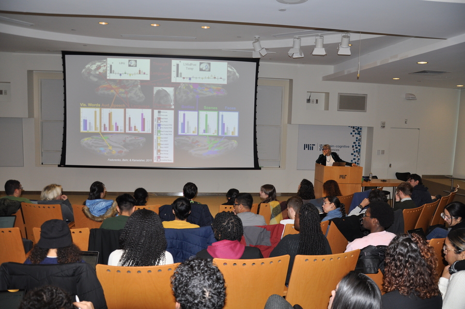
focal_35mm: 27
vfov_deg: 47.8
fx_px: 348
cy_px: 154
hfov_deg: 67.4
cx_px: 232
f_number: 3.5
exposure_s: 1/60
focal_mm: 18
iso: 400
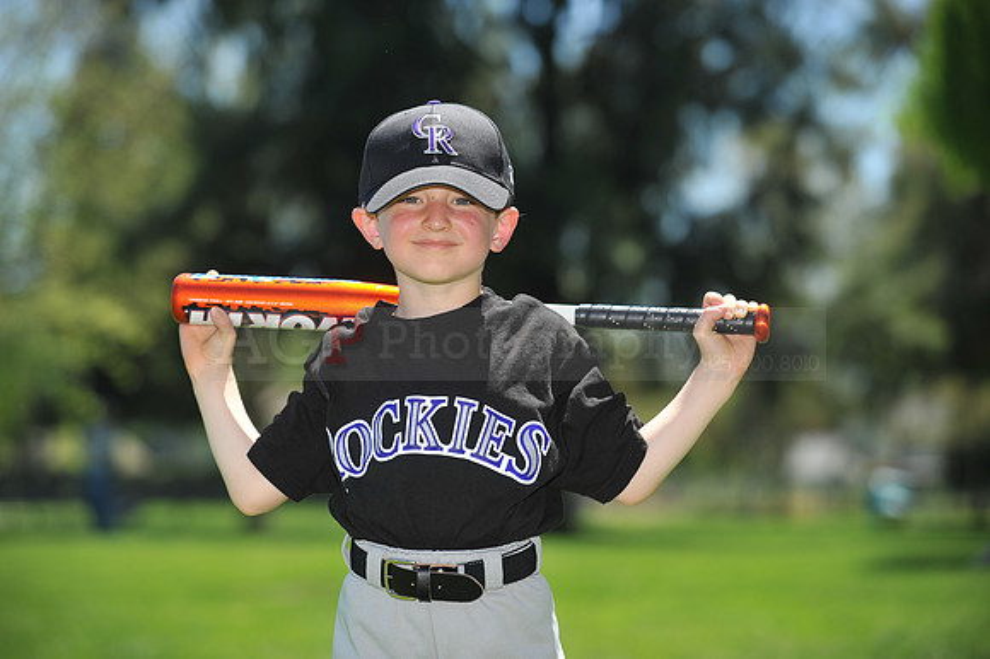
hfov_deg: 17.1
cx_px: 495
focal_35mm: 120
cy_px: 330
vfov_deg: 11.4
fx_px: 3298
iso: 200
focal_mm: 120
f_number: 4
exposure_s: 1/1250
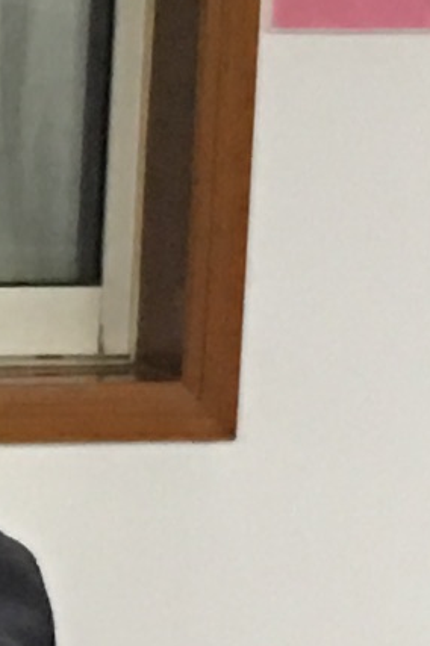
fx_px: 5114
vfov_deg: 7.2
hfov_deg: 4.5
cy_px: 383
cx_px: -1249
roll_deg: -1.8
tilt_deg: -7.3
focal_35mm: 285
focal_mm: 4.15
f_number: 2.2
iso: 80
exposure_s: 1/10
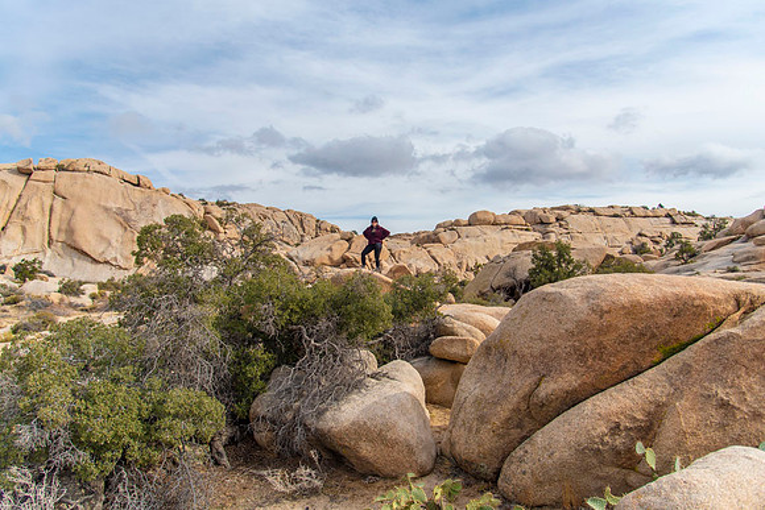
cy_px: 255
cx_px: 382
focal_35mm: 24
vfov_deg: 53.2
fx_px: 510
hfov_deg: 73.7
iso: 100
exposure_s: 1/1250
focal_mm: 24
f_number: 4
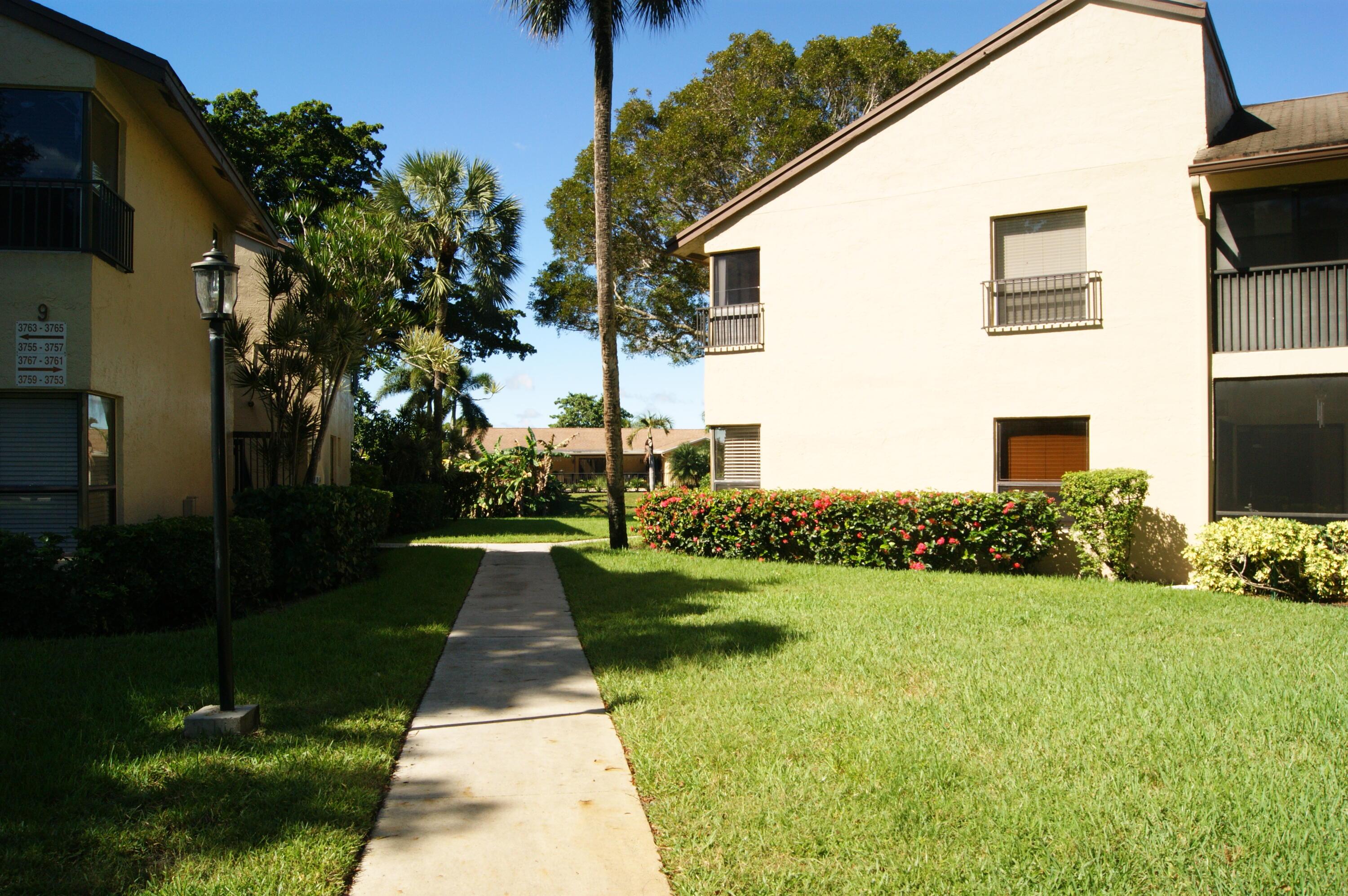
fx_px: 1010
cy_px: 448
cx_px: 674
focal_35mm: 27
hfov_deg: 67.4
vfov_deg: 47.9
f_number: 14
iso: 100
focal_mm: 18
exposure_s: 1/160
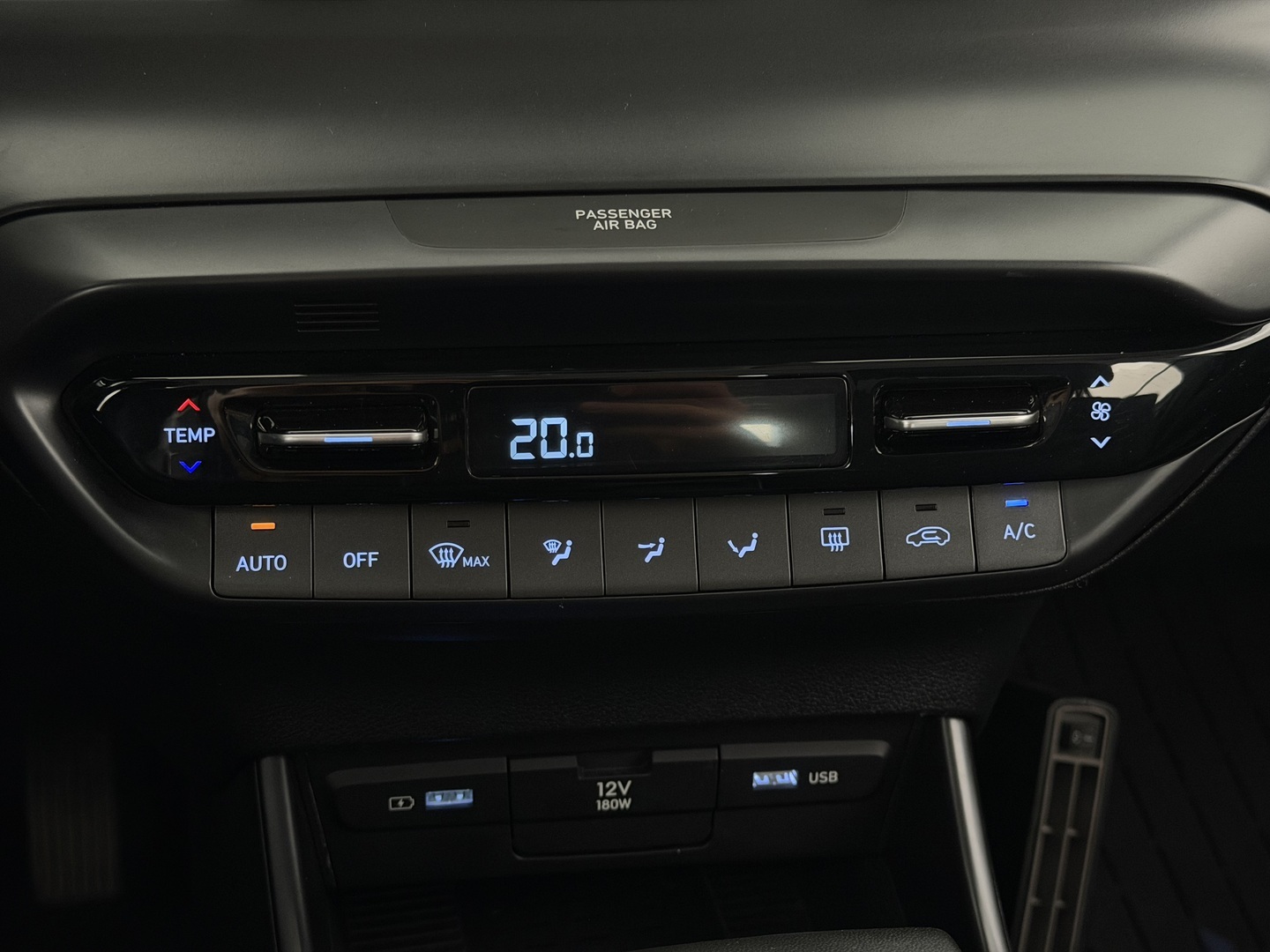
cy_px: 476
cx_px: 635
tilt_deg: -26.5
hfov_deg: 39.7
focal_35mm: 48
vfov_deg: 30.3
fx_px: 1761
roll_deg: -1.6
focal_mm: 6.76
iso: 640
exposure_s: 1/26
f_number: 1.78
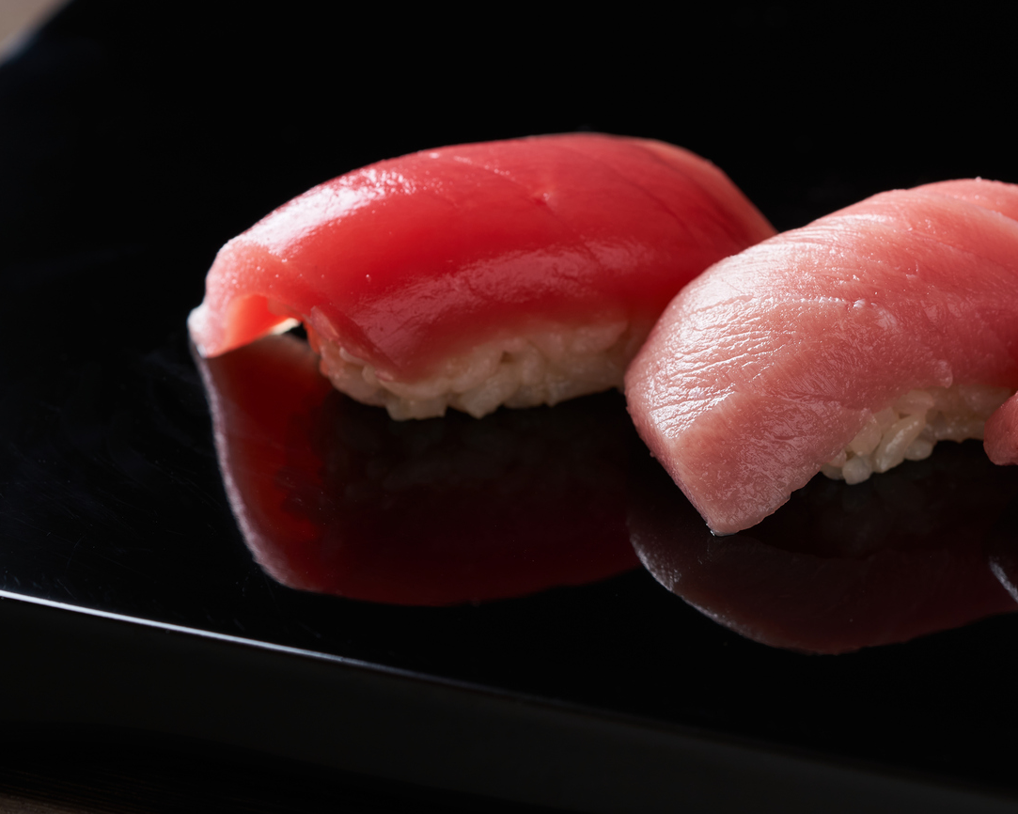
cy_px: 314
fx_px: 4699
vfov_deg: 9.9
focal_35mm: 156
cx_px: 899
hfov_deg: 12.3
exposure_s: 1/125
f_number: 5.6
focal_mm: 90
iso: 100
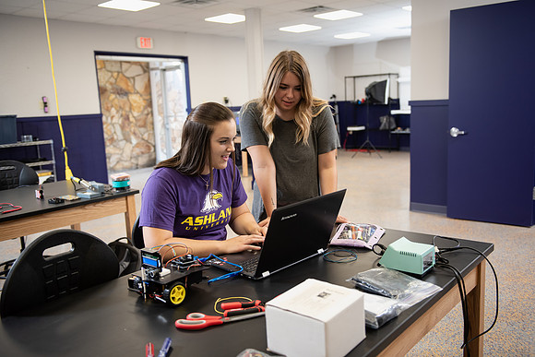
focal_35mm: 32
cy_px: 178
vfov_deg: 41.1
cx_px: 268
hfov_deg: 58.7
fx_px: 476
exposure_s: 1/200
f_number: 3.2
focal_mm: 32
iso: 640
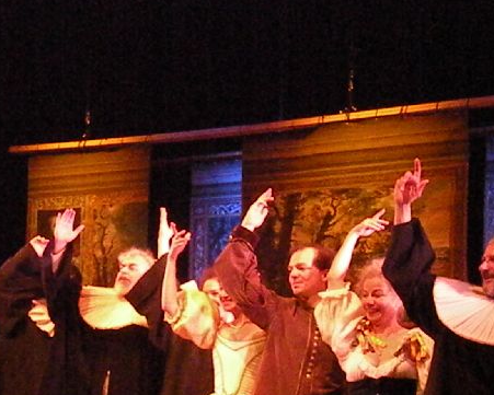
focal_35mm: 97
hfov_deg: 19.7
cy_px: 298
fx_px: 1418
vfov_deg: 15.8
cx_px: 165
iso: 3200
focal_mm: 9.8
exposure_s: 1/125
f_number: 5.6
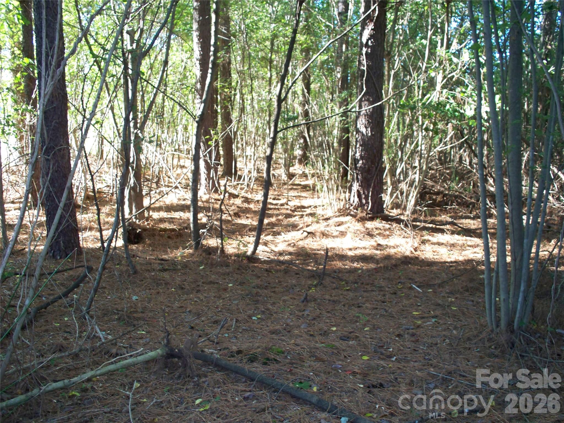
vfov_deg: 39.7
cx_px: 282
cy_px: 212
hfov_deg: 51.4
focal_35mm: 36
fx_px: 587
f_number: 2.8
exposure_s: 1/60
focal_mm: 7.54
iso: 200
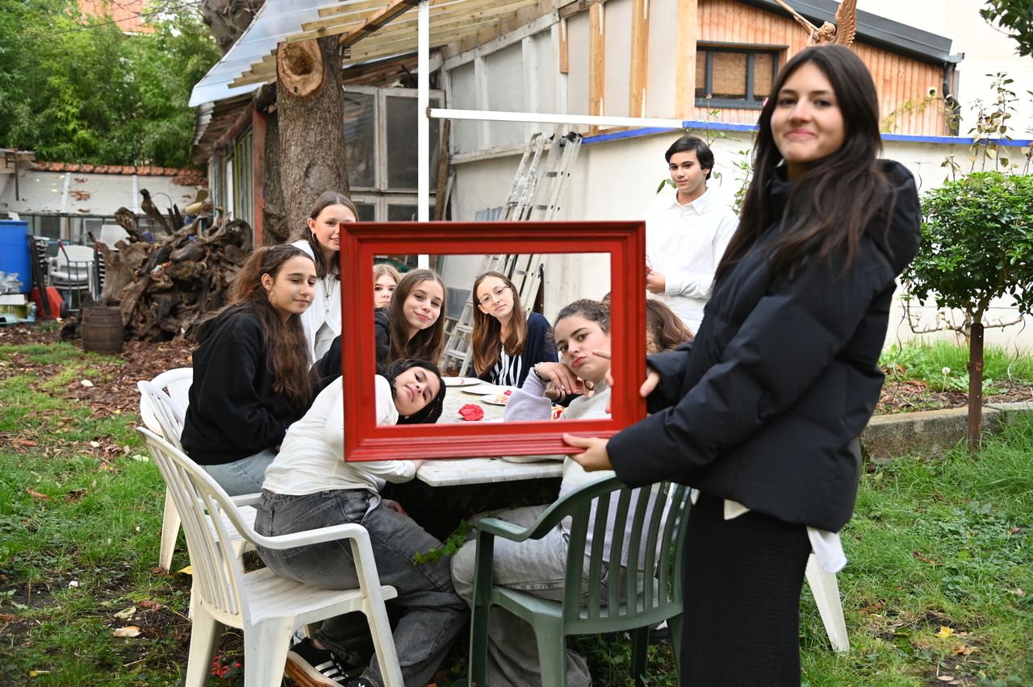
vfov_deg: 35.0
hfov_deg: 50.7
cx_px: 516
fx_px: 1090
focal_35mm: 38
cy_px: 344
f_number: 4
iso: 400
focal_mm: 38
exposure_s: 1/125
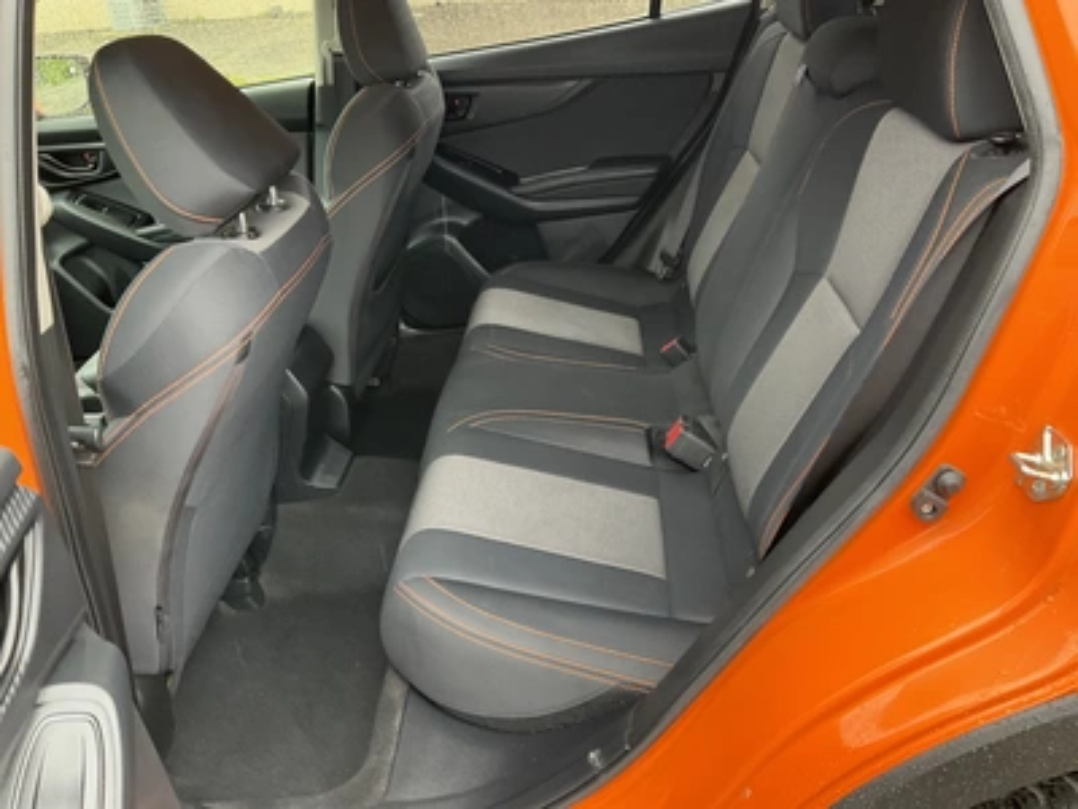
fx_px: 903
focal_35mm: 29
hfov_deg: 61.7
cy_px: 404
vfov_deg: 48.2
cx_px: 539
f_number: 1.8
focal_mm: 3
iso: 64
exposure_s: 1/66
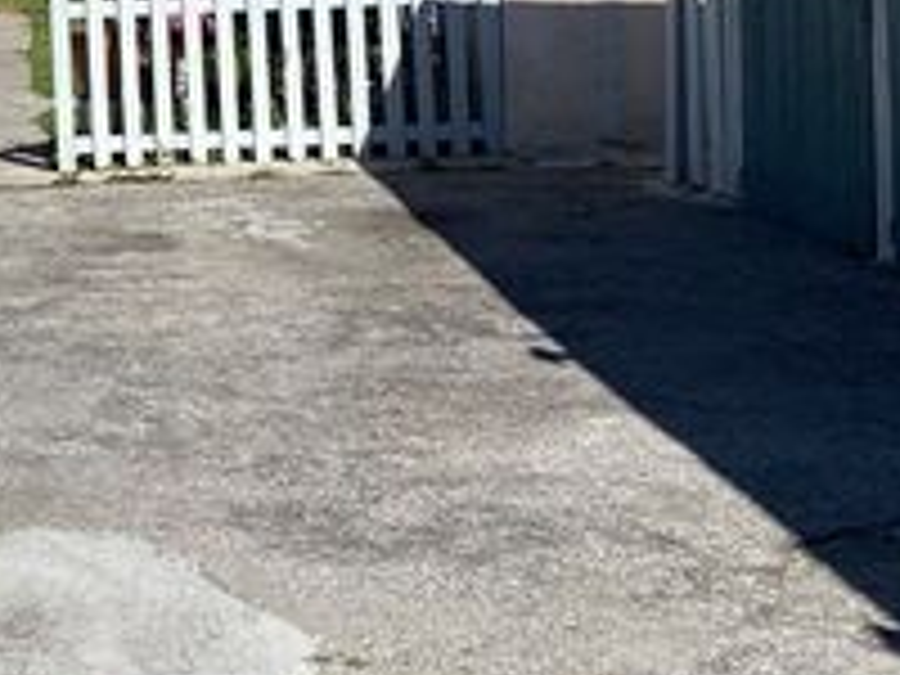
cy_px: -50
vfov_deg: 17.2
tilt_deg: -1.4
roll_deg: +3.0
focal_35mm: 83
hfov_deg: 21.9
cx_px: -166
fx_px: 2158
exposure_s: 1/5495
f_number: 1.8
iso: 32
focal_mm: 4.25
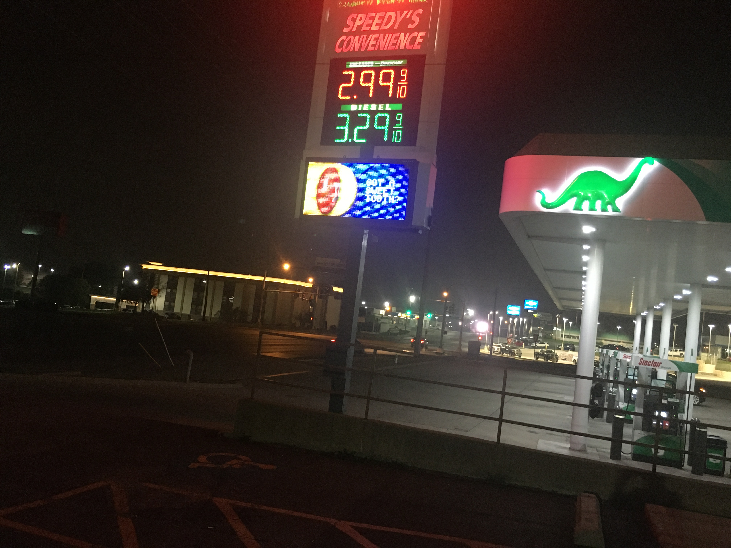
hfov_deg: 61.7
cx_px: 366
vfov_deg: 48.2
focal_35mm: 29
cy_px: 274
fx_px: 612
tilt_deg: +4.3
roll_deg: -6.0
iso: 250
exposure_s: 1/15
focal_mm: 4.15
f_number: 2.2
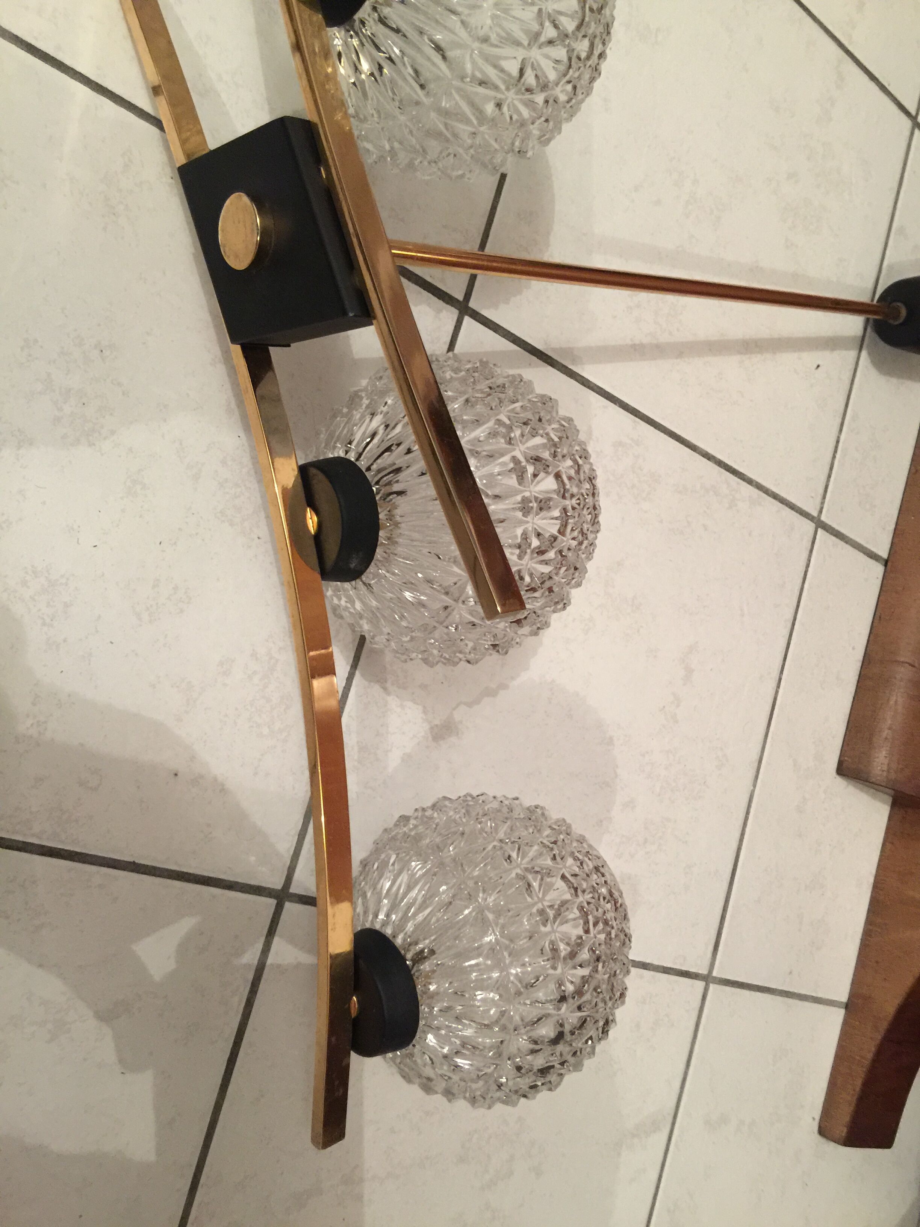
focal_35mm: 29
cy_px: 614
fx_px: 1028
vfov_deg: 61.7
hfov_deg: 48.2
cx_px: 460
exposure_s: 1/8
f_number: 2.2
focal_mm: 4.15
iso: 125
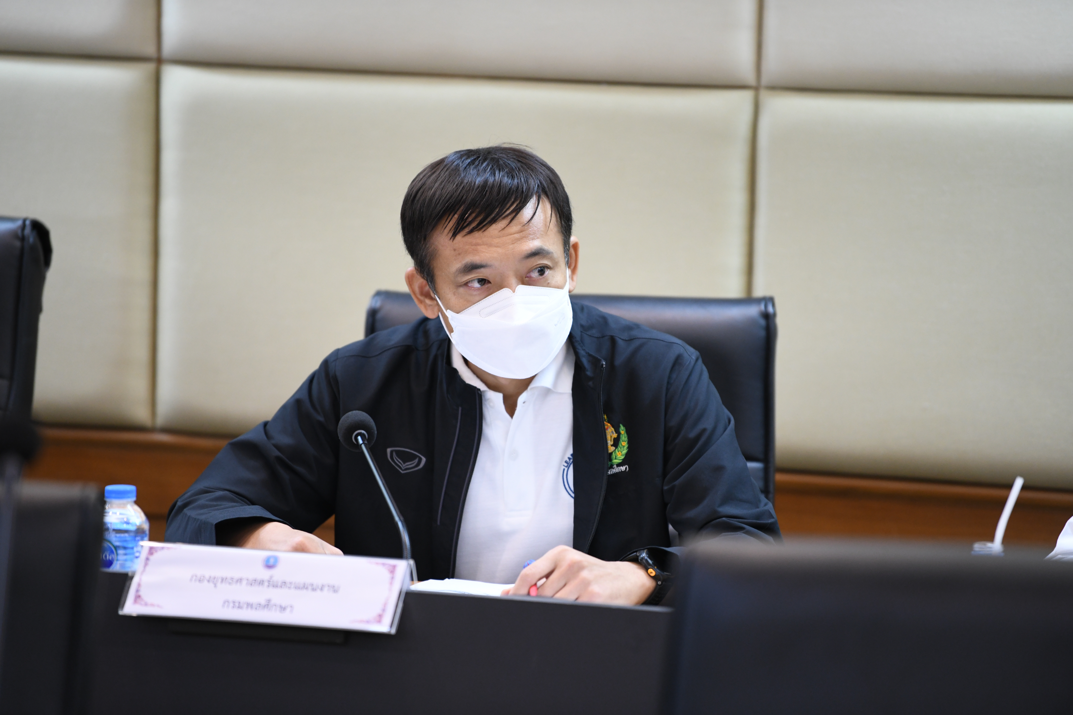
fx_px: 5961
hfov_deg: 10.3
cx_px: 536
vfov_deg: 6.9
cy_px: 358
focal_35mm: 200
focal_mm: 200
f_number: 2.8
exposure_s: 1/125
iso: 1600
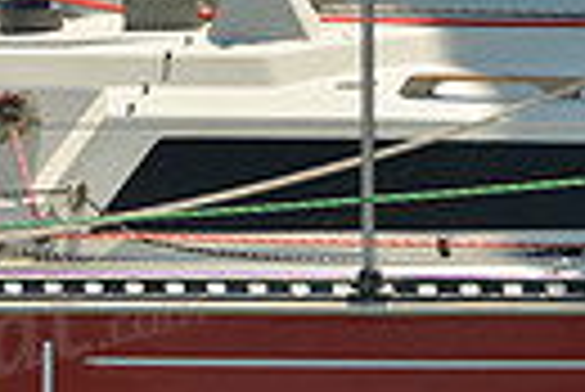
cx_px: -657
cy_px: 201
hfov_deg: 1.5
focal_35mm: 1336
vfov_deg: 1.0
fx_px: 21734
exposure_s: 1/1250
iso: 200
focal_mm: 300
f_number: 5.6
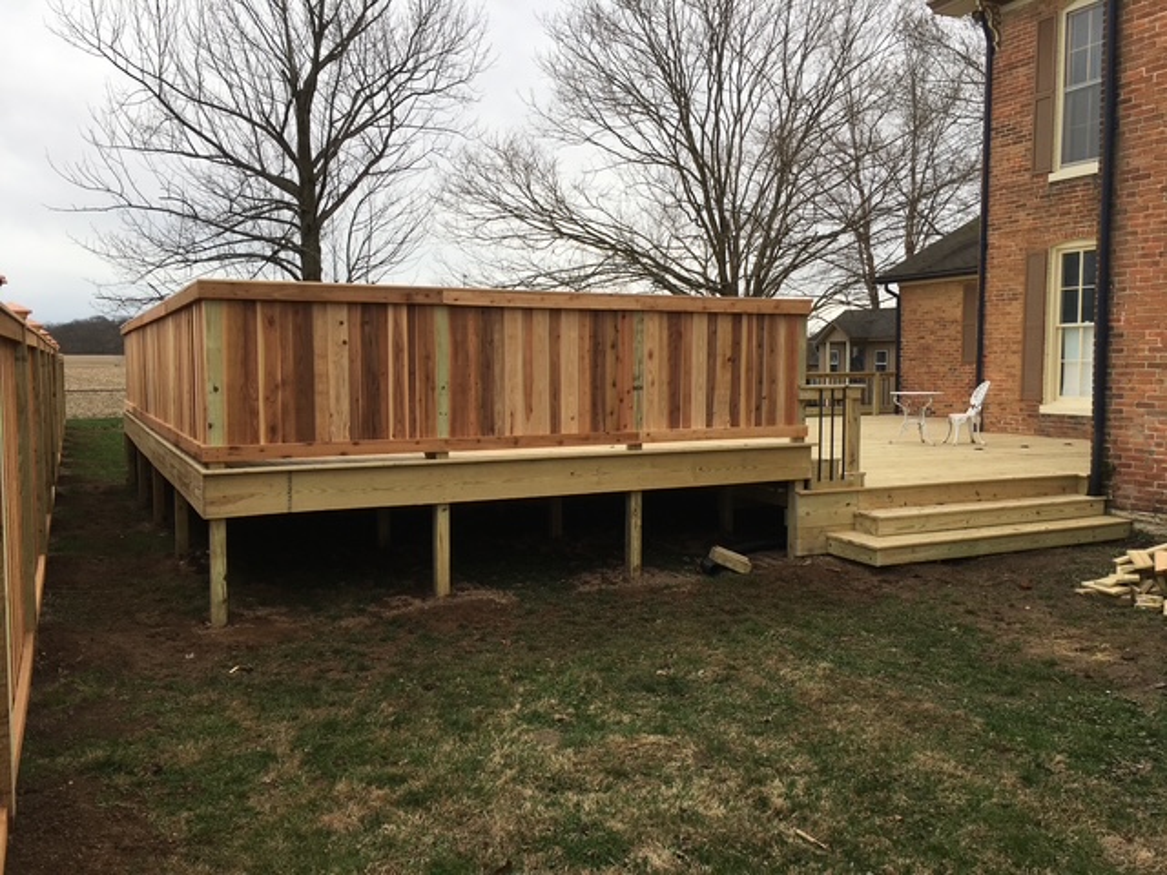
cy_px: 438
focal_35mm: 29
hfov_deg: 61.7
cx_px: 584
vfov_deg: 48.2
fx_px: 978
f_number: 2.2
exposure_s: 1/668
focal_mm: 4.15
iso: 25
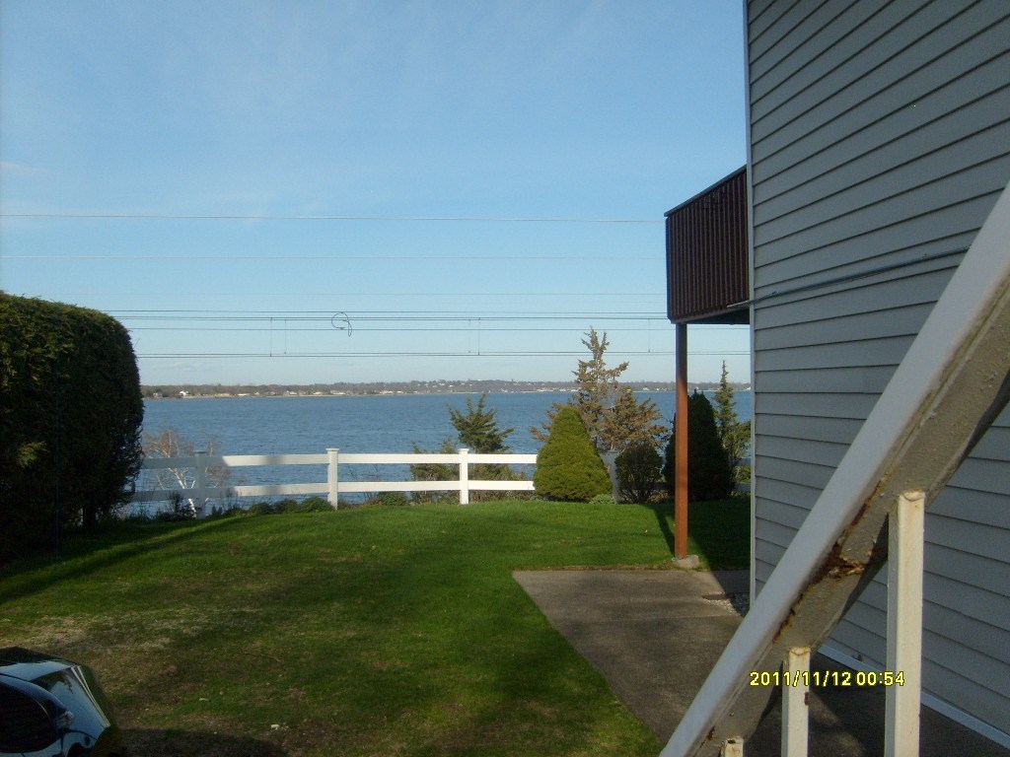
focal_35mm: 35
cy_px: 378
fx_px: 1021
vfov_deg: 40.7
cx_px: 505
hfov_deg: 52.6
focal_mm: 5.8
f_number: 7.1
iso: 80
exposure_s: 1/350
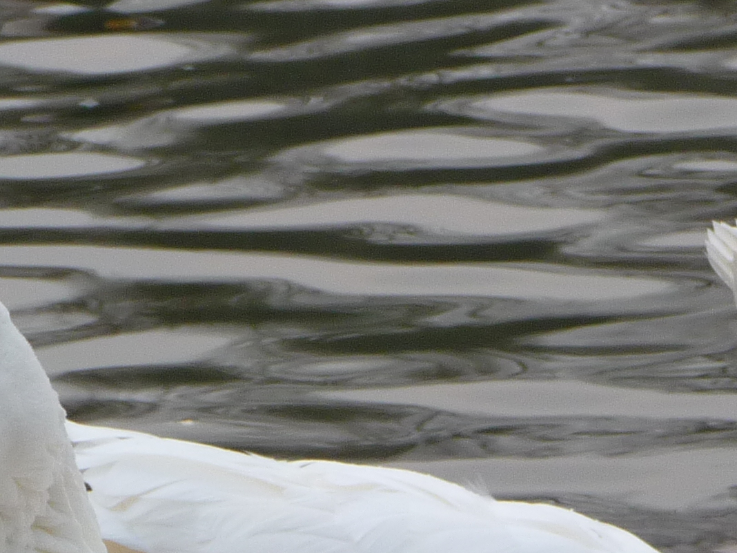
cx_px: 607
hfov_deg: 5.1
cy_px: 797
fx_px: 8197
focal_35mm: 385
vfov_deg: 3.8
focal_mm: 20.3
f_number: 4.7
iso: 100
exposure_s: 1/60
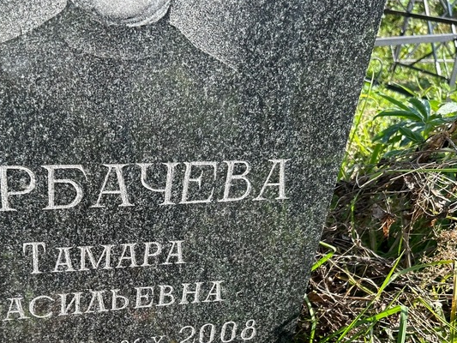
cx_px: 138
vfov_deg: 36.1
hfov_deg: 46.8
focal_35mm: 39
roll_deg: +1.2
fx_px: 515
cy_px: 251
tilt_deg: -28.3
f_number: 1.5
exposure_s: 1/658
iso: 50
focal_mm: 5.7
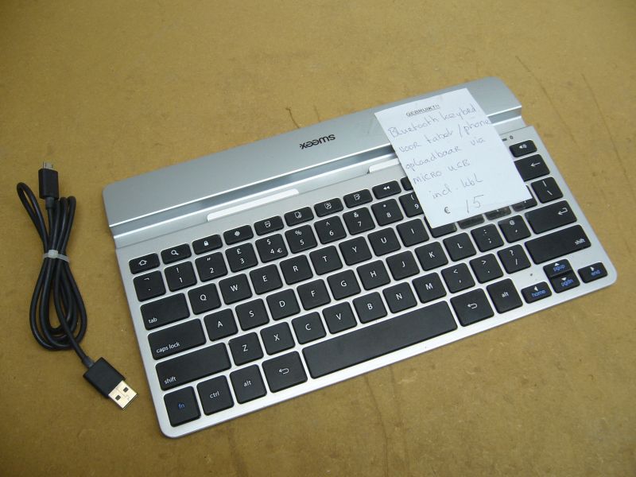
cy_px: 238
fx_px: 643
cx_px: 318
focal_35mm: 35
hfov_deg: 52.6
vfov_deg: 40.7
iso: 80
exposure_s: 1/25
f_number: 2.8
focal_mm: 5.8
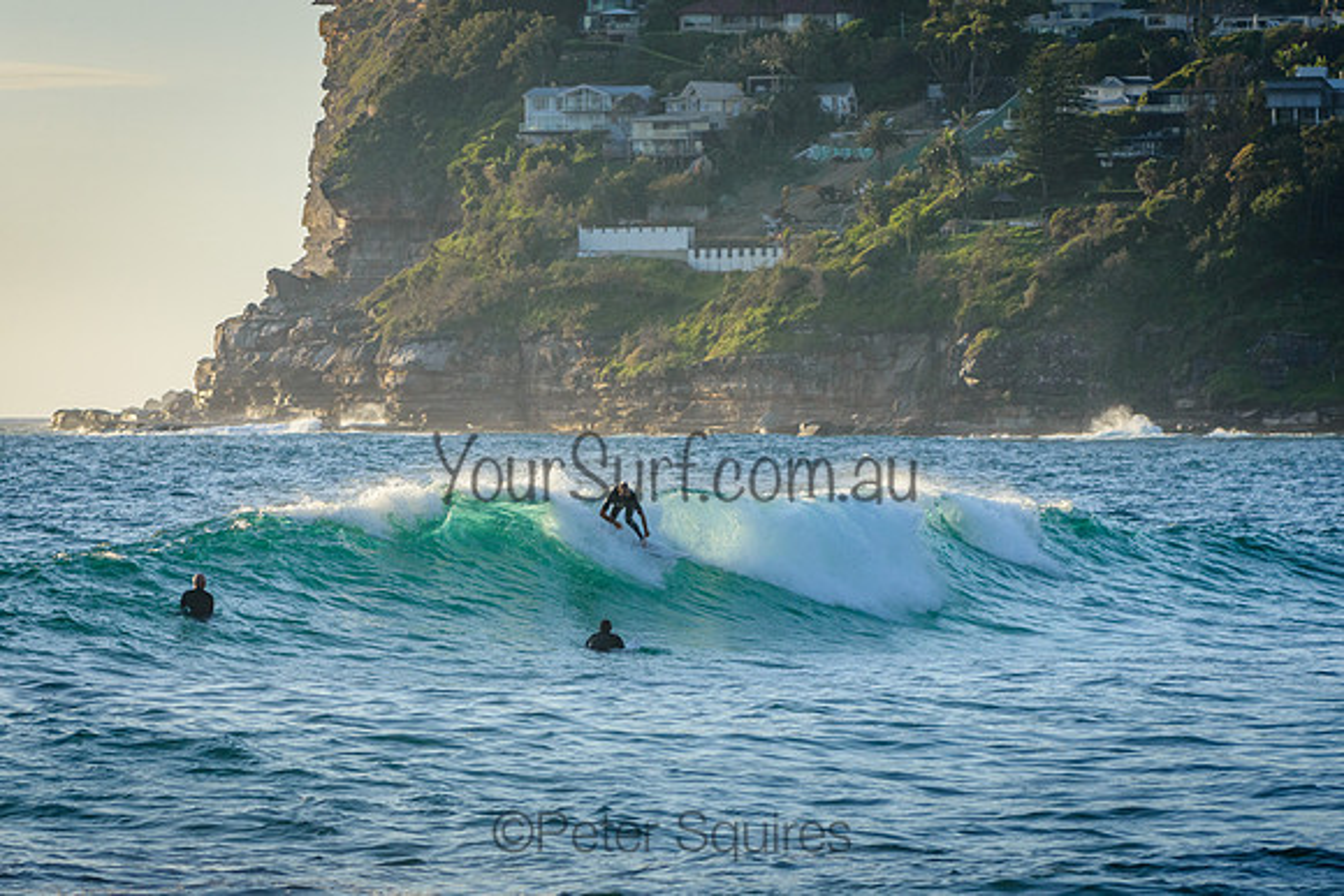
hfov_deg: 8.7
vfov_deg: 5.8
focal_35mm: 237
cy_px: 448
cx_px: 672
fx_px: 8834
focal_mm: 155
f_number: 5.6
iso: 500
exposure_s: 1/2000
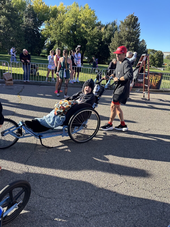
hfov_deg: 56.8
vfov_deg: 71.6
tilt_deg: -18.8
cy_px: 114
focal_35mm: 24
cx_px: 85
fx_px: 157
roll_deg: -6.8
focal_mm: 6.86
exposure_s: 1/1321
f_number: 1.78
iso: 80
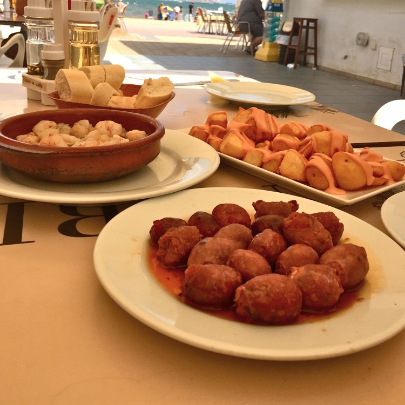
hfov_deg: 47.2
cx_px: 204
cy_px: 135
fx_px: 463
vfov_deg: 46.5
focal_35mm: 35
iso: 32
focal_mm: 4.15
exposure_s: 1/1980
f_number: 2.2
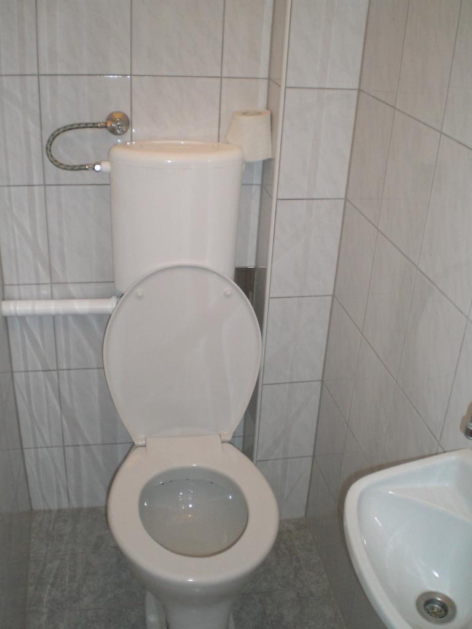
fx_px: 691
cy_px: 314
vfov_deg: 49.0
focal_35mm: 38
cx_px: 236
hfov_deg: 37.7
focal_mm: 6.3
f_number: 3.1
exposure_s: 1/60
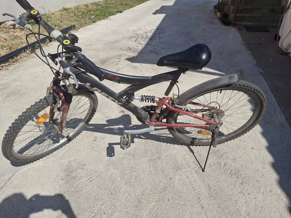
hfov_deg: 69.4
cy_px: 109
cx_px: 146
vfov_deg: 54.9
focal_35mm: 25
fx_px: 210
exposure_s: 1/1832
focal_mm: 4.69
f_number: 1.8
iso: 25
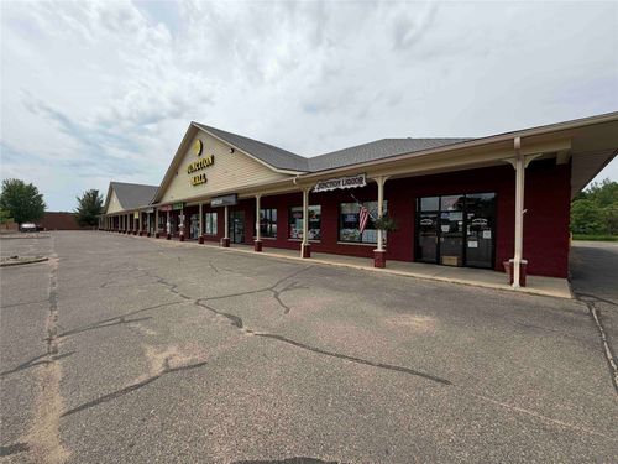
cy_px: 232
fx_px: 250
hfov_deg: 102.1
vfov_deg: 85.7
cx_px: 309
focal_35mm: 14
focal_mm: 2.22
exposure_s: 1/1312
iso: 20
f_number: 2.2
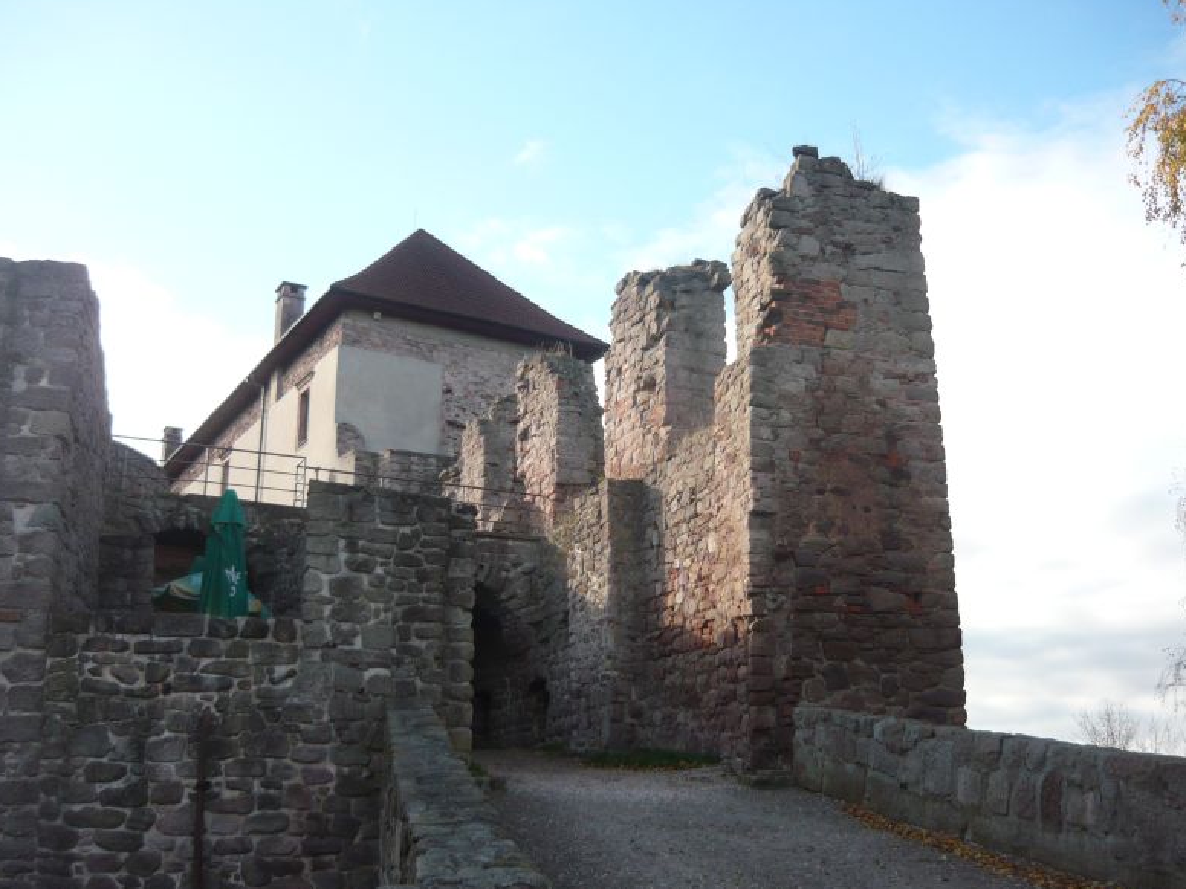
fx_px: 1165
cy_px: 441
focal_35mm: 34
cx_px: 579
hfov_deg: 54.0
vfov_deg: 41.8
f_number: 2.8
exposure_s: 1/500
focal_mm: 5.5
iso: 125
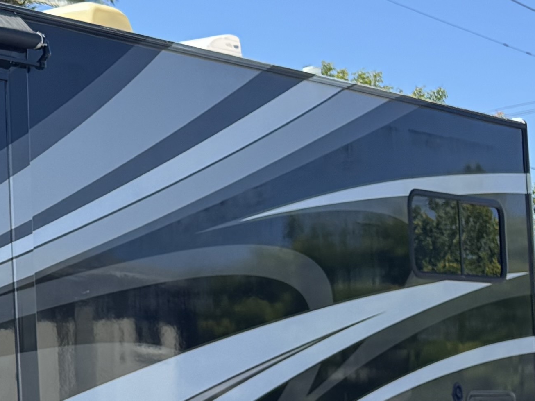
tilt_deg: +0.1
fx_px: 1623
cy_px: 406
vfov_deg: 13.9
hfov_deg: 16.5
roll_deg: +0.4
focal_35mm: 105
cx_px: -343
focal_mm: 6.76
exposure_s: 1/1818
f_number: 1.78
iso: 80
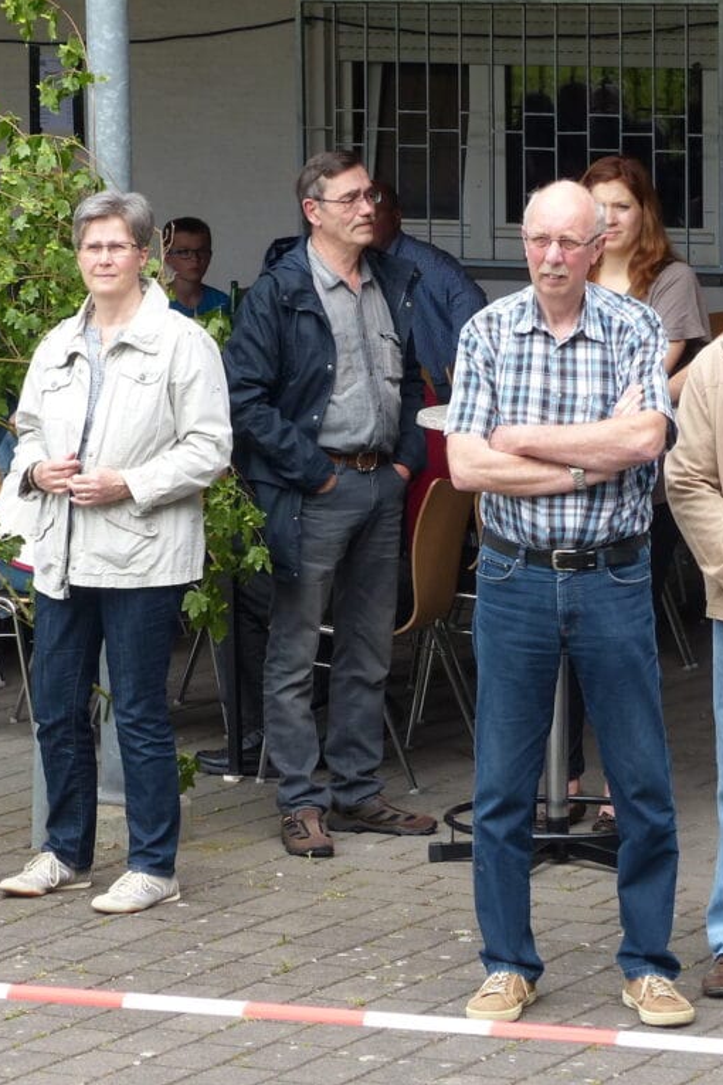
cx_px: 301
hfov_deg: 7.6
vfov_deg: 11.4
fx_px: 5452
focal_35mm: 181
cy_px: 543
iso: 100
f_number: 4
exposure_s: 1/250
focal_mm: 21.4
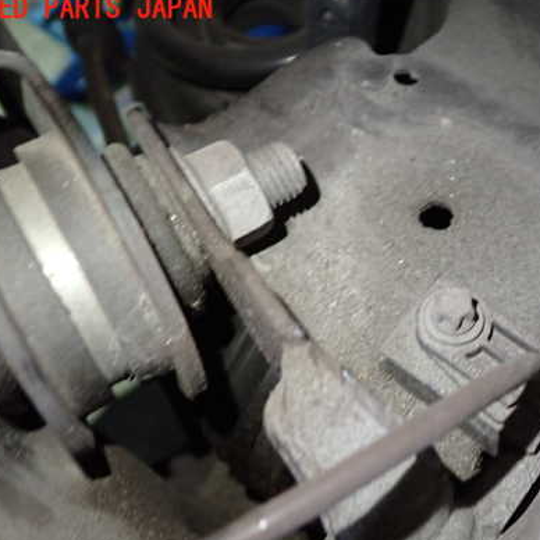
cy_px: 305
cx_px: 377
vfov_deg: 40.8
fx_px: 724
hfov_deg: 40.2
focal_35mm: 41
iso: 500
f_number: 2.3
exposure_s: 1/30
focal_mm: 5.4
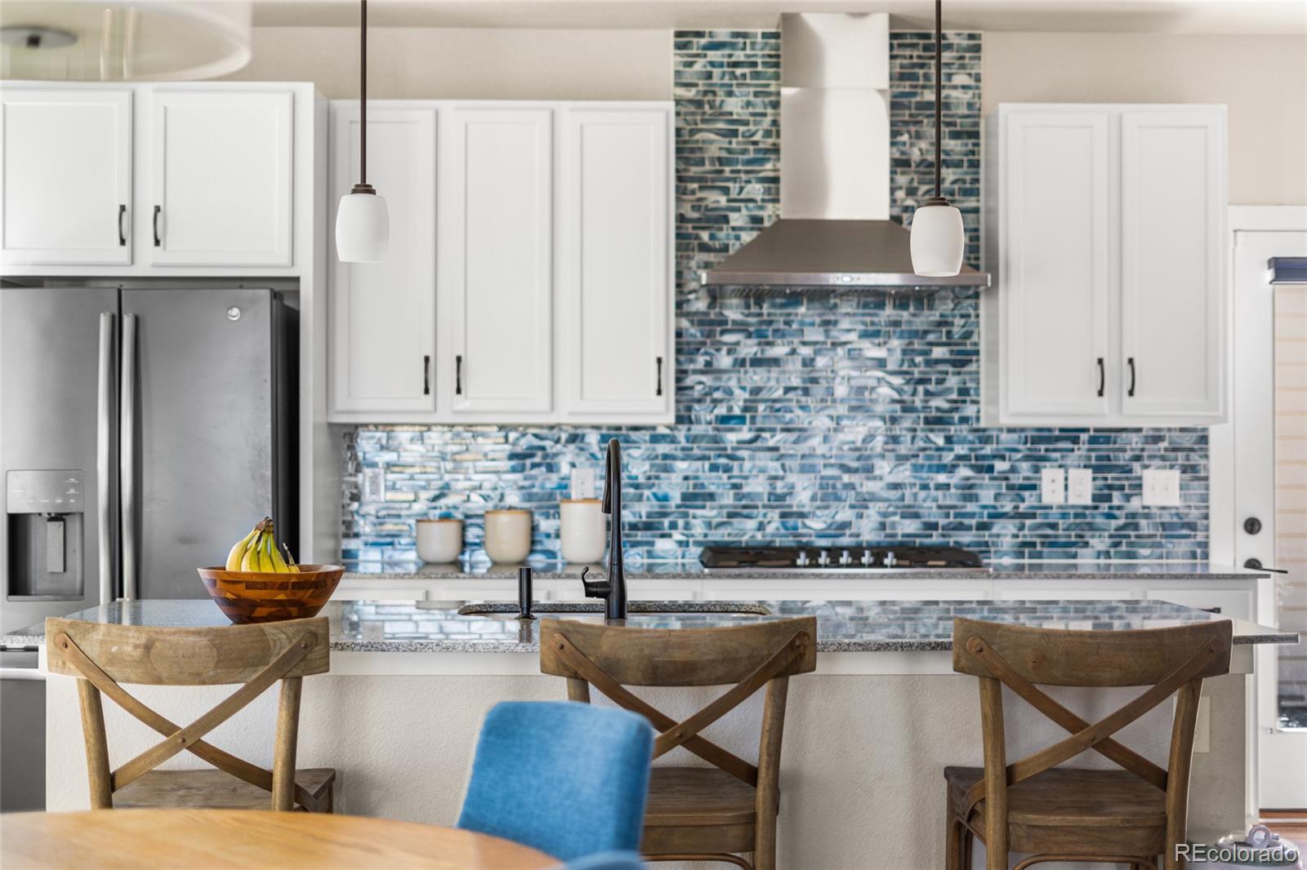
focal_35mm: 50
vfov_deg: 27.0
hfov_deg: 39.6
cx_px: 654
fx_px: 1815
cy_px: 435
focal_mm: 50
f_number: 1.8
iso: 125
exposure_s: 1/40
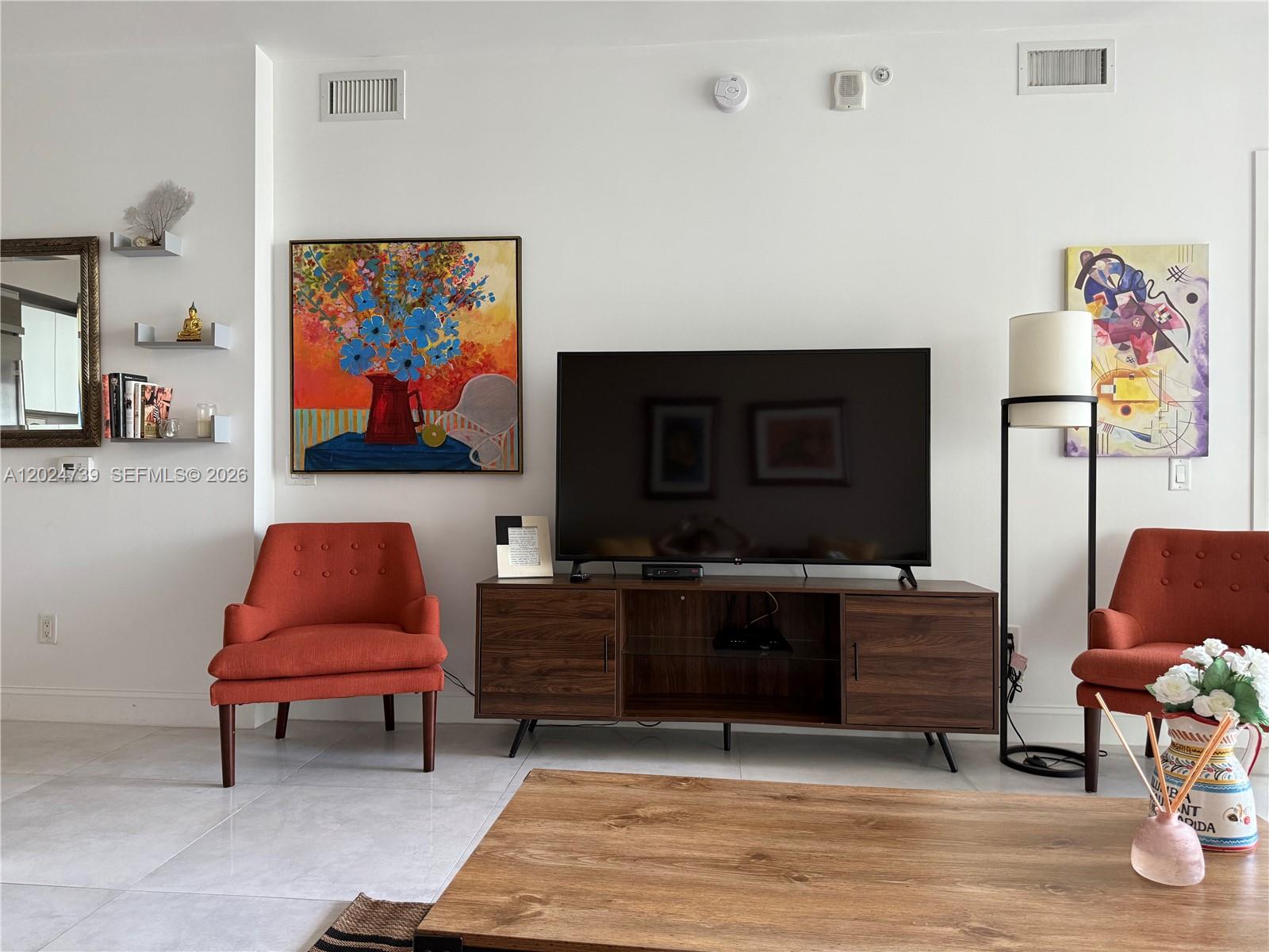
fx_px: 880
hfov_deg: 71.6
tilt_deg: +0.1
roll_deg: -0.5
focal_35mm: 24
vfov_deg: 56.8
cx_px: 634
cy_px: 476
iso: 250
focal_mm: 6.76
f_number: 1.78
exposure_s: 1/60
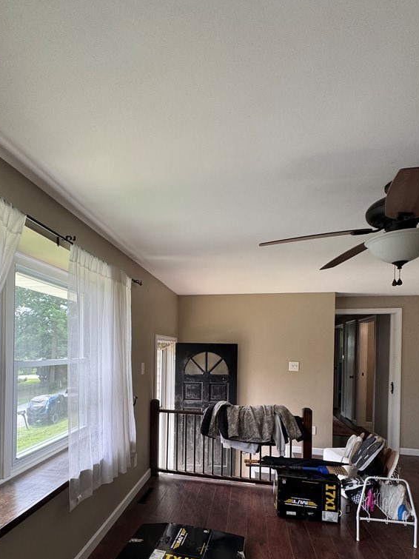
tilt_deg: +0.2
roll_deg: -2.6
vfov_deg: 83.0
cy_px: 351
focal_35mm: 19
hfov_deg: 68.3
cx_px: 179
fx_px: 307
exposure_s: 1/99
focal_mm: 2.22
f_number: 2.2
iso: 64
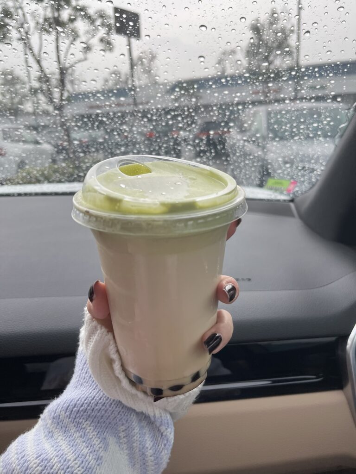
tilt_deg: -18.2
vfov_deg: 67.3
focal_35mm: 26
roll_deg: +3.0
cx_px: 178
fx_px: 357
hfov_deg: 53.1
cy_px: 237
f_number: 1.6
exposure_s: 1/550
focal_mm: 5.1
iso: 50
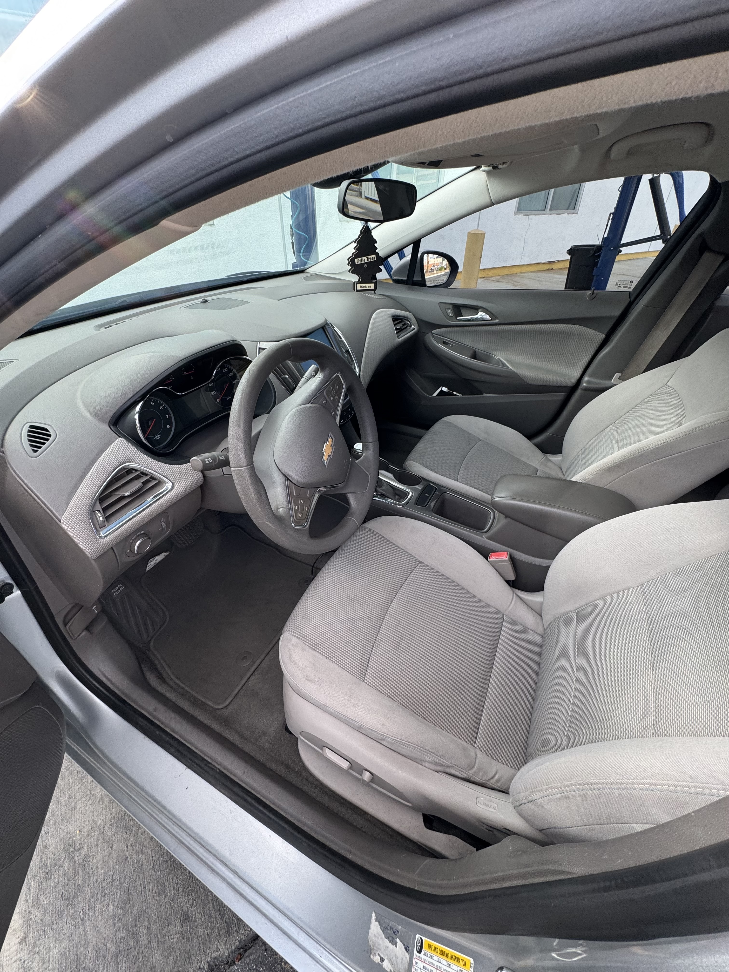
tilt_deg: -36.9
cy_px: 486
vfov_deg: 102.1
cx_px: 364
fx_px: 393
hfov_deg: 85.7
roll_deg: +0.3
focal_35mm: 14
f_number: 2.2
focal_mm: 2.22
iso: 80
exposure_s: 1/99
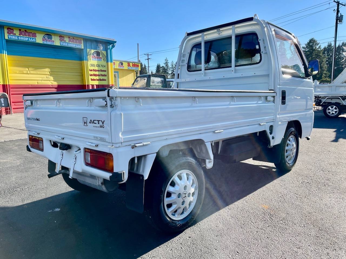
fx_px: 250
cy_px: 130
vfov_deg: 54.9
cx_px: 173
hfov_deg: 69.4
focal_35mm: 25
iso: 32
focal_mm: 5.1
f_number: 1.6
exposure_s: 1/1439
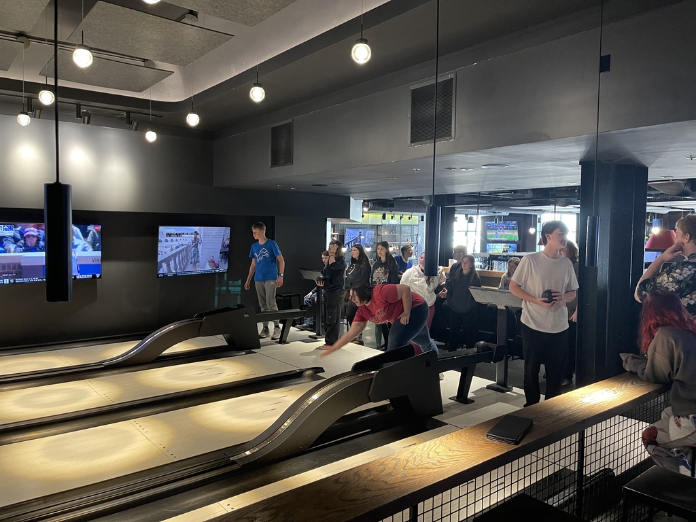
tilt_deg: -3.1
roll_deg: -0.8
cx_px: 348
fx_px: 503
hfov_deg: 69.4
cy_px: 261
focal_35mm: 25
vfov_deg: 54.9
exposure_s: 1/60
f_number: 1.6
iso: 400
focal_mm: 5.1
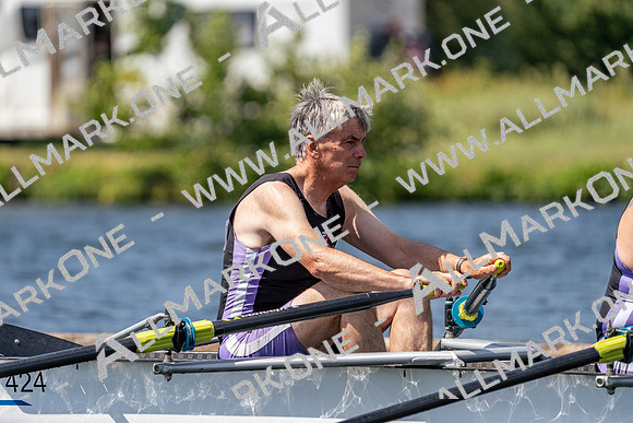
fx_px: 7685
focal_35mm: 437
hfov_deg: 4.7
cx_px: 316
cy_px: 212
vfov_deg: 3.1
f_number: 6.3
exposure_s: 1/2000
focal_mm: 437
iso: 320
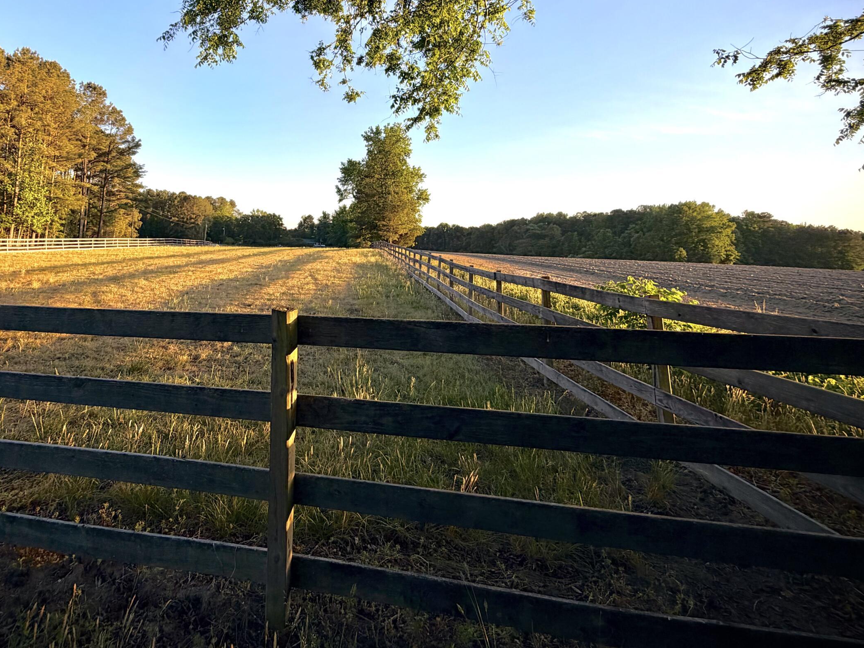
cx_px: 332
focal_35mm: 20
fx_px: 499
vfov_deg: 63.8
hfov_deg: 80.5
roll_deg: -0.8
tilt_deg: +3.9
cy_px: 203
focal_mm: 2.22
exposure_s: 1/619
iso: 40
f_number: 2.2
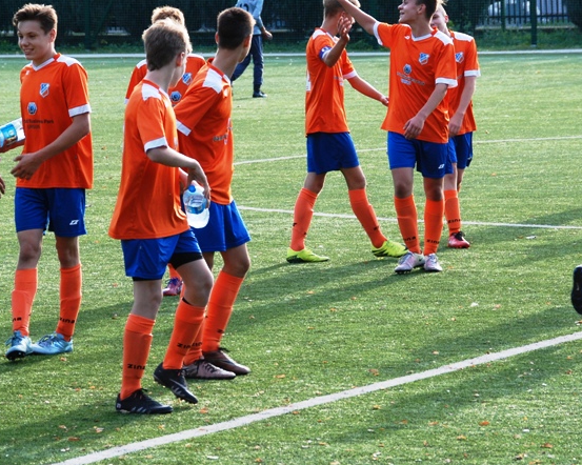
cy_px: 199
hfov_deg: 7.8
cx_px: 270
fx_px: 4268
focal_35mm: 248
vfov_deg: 6.2
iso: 400
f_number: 5.3
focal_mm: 95
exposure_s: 1/160
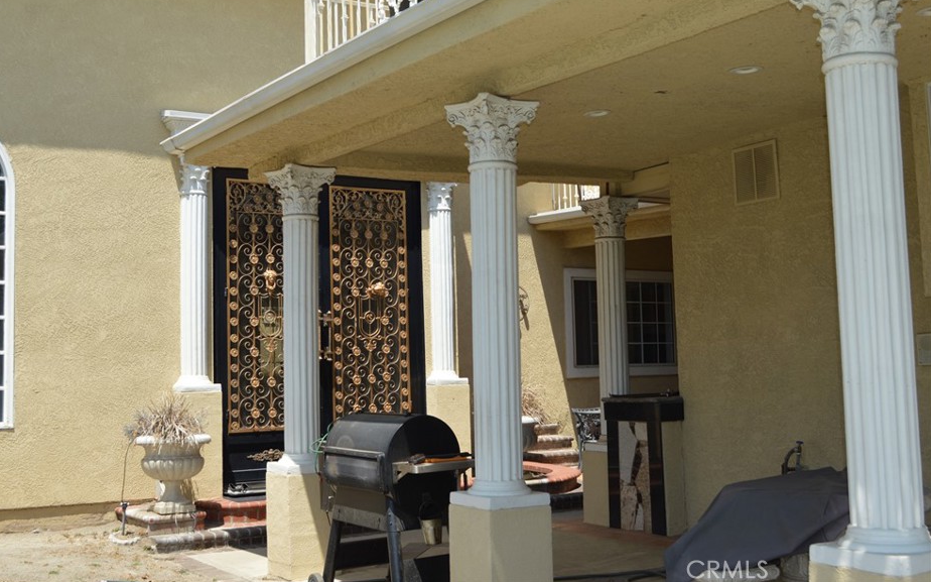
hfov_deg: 45.2
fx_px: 1116
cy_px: 241
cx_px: 417
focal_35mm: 44
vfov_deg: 29.1
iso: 100
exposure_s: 1/200
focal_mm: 26
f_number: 8
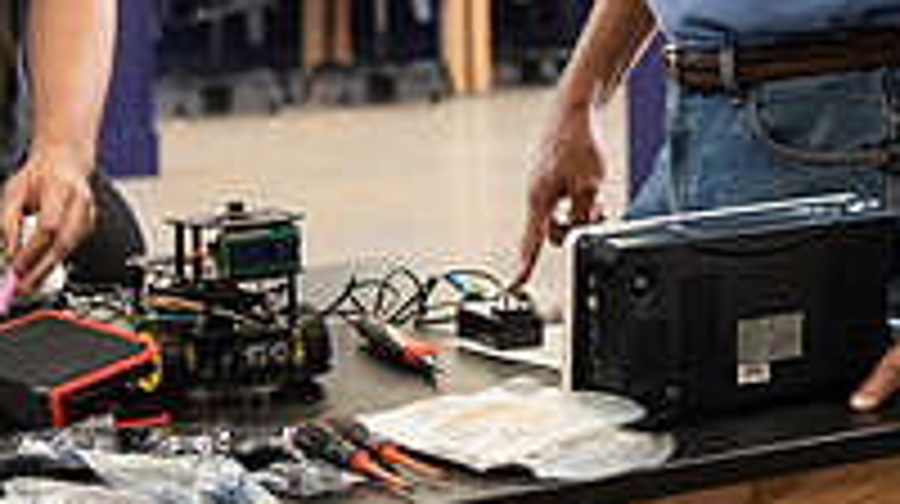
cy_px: -106
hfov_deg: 14.5
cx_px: -9
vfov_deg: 8.2
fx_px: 3480
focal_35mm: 146
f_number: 3.2
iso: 800
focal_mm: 48
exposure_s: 1/200
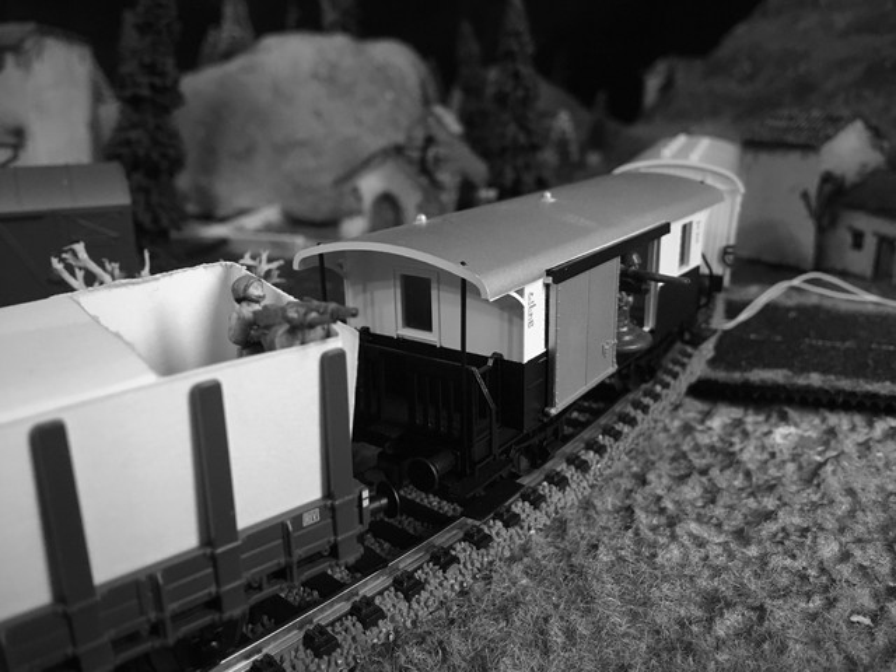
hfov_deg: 61.7
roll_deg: +1.2
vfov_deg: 48.2
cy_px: 336
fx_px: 751
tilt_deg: -18.2
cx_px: 448
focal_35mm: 29
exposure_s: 1/33
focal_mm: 4.15
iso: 160
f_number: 2.2
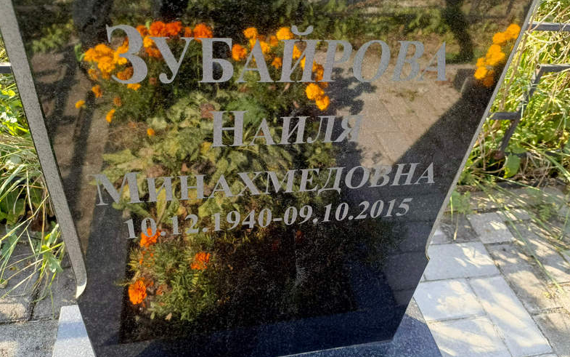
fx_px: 420
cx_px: 290
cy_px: 159
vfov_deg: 46.0
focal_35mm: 27
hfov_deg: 68.4
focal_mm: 4.76
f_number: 1.69
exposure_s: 1/120
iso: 112
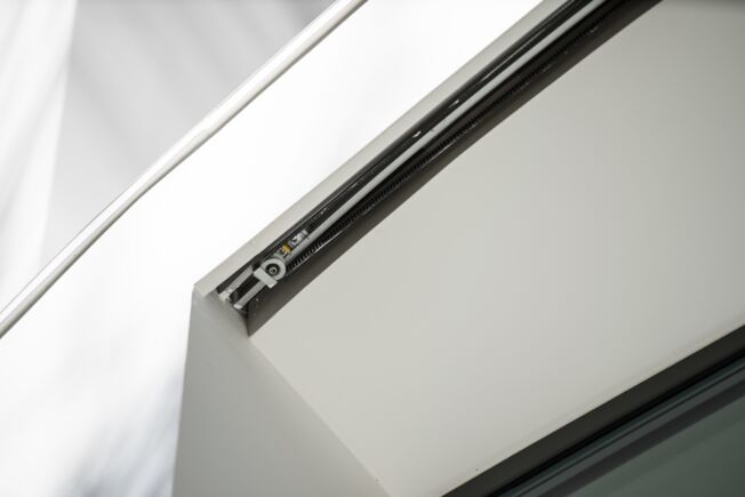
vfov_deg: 6.9
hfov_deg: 10.3
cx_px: 372
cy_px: 248
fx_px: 4140
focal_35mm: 200
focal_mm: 200
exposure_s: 1/400
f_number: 5
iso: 100
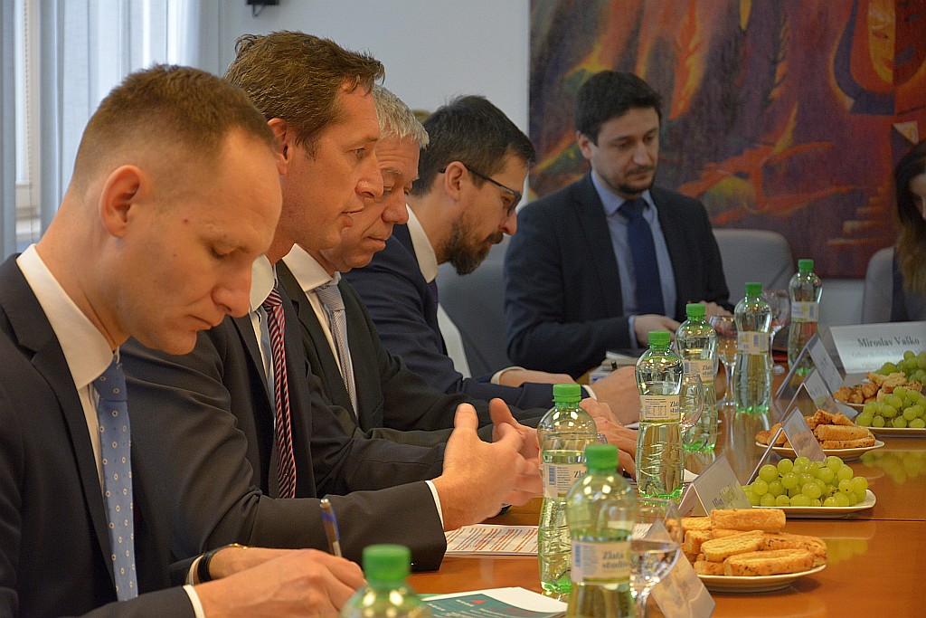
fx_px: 2894
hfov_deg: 18.2
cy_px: 309
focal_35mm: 112
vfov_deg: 12.2
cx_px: 463
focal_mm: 75
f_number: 5.3
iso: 1250
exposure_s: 1/100
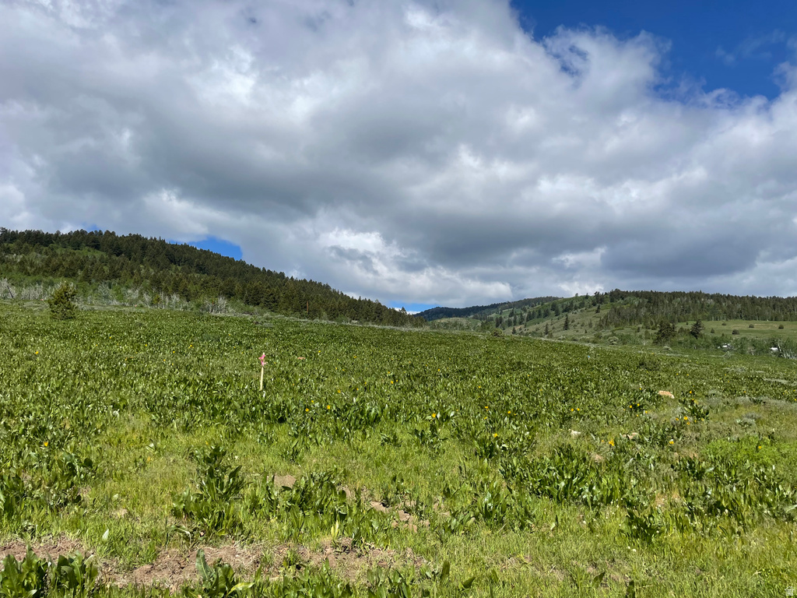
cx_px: 398
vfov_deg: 53.1
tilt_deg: +8.6
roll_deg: +0.2
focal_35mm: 26
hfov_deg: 67.3
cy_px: 299
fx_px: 599
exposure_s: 1/6135
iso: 32
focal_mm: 4.2
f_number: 1.6
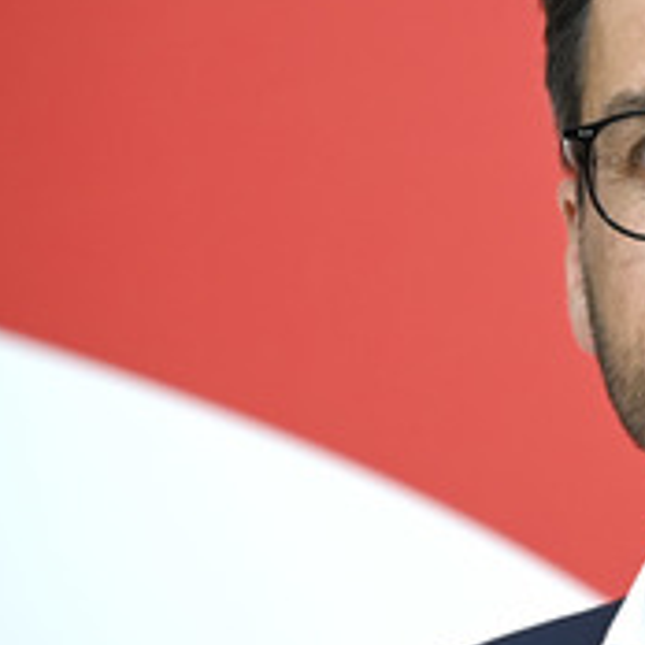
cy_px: 267
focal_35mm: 661
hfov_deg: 2.6
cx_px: 825
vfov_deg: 2.7
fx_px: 13934
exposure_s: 1/320
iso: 1250
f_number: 5.6
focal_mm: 300
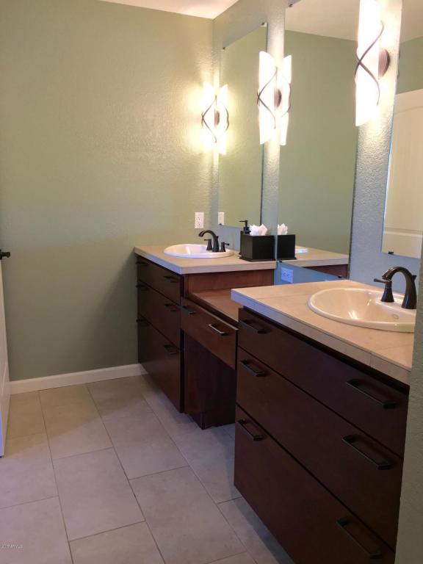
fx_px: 472
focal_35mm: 29
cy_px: 282
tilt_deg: -10.8
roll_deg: -0.3
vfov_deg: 61.7
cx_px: 212
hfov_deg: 48.2
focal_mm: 4.15
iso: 80
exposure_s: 1/30
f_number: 2.2
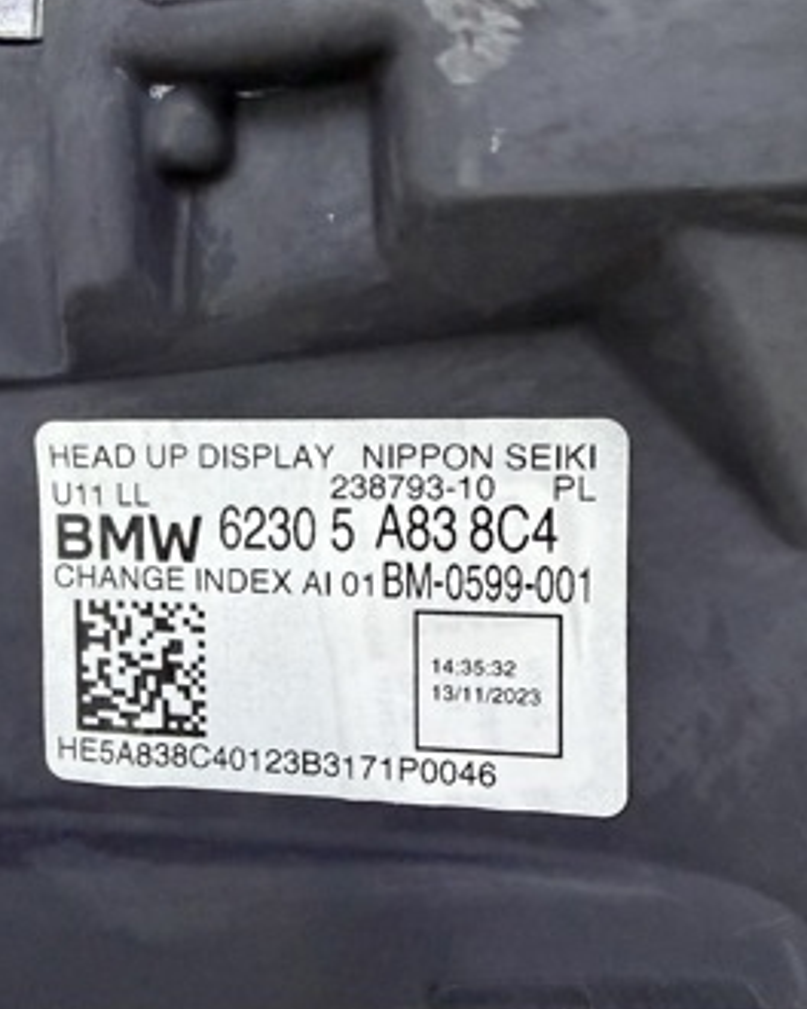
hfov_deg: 42.8
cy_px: 544
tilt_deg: -61.1
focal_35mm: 34
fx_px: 1015
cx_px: 267
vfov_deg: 52.8
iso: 400
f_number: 2.2
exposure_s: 1/50
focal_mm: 2.22
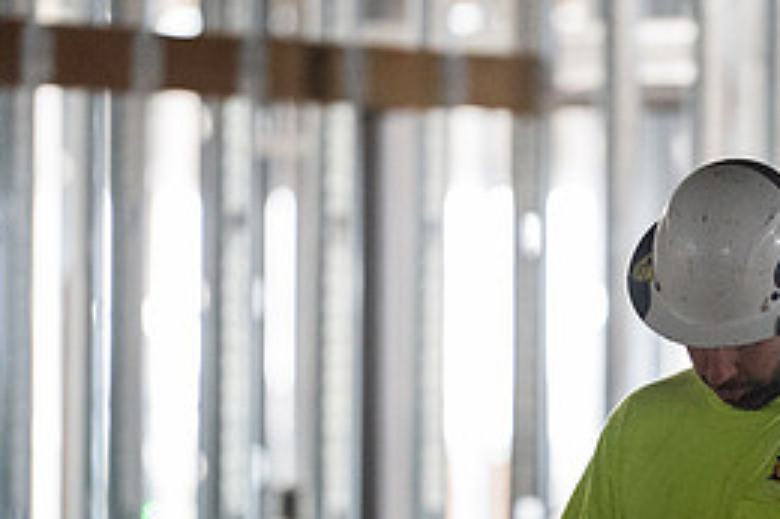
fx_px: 9657
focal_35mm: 446
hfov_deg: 4.6
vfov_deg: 3.1
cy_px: 507
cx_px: 645
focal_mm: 200
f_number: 3.5
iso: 8000
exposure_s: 1/400
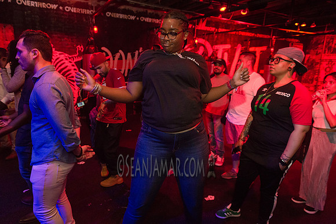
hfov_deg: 73.7
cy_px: 112
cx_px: 168
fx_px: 224
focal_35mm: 24
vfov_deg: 53.2
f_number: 3.5
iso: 4000
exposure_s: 1/400
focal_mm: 24
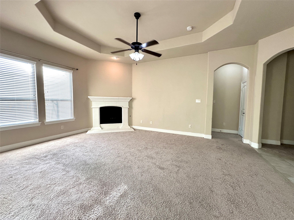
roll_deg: -0.6
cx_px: 147
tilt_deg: -4.2
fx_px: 119
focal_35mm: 14
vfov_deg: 85.7
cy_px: 110
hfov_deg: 102.1
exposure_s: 1/120
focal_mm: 2.22
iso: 250
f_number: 2.2
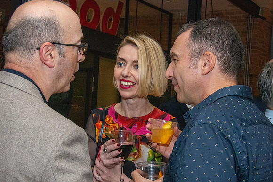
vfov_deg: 20.6
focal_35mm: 66
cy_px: 91
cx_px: 136
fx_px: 501
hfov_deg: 30.5
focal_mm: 44
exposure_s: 1/250
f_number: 14
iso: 5000
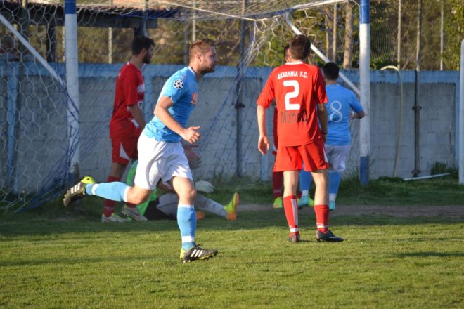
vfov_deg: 5.2
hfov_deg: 7.8
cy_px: 154
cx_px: 232
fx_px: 3383
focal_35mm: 262
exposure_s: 1/500
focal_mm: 175
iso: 400
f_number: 5.3
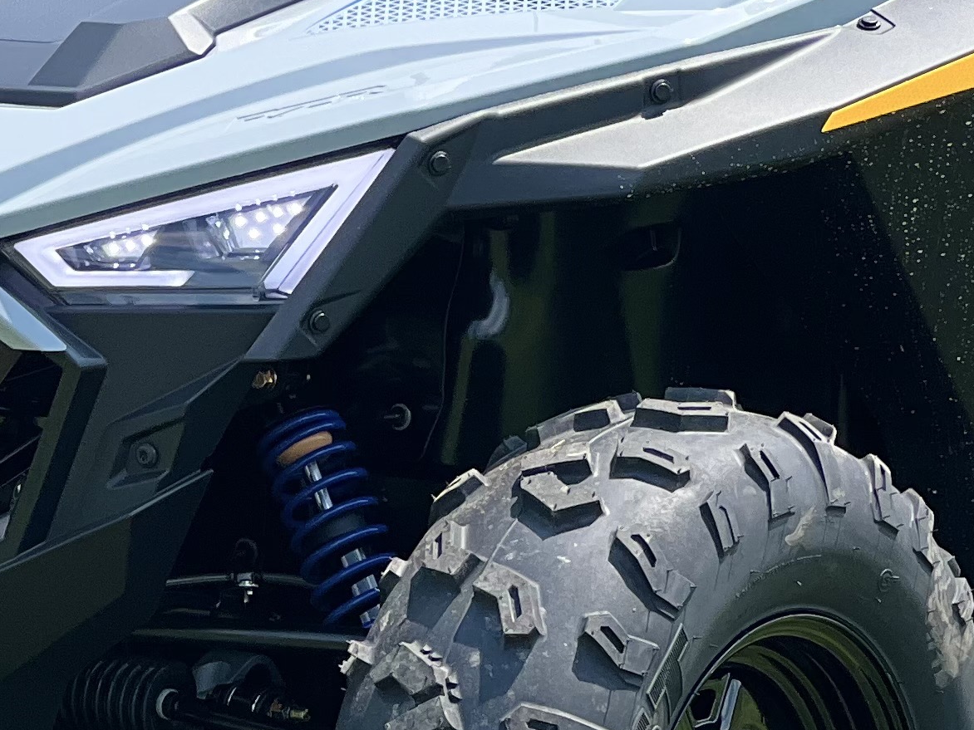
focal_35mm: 265
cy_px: 145
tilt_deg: -6.9
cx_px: 598
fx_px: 7456
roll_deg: -1.1
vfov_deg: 5.6
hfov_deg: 7.5
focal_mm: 9
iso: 32
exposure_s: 1/371
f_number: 2.8
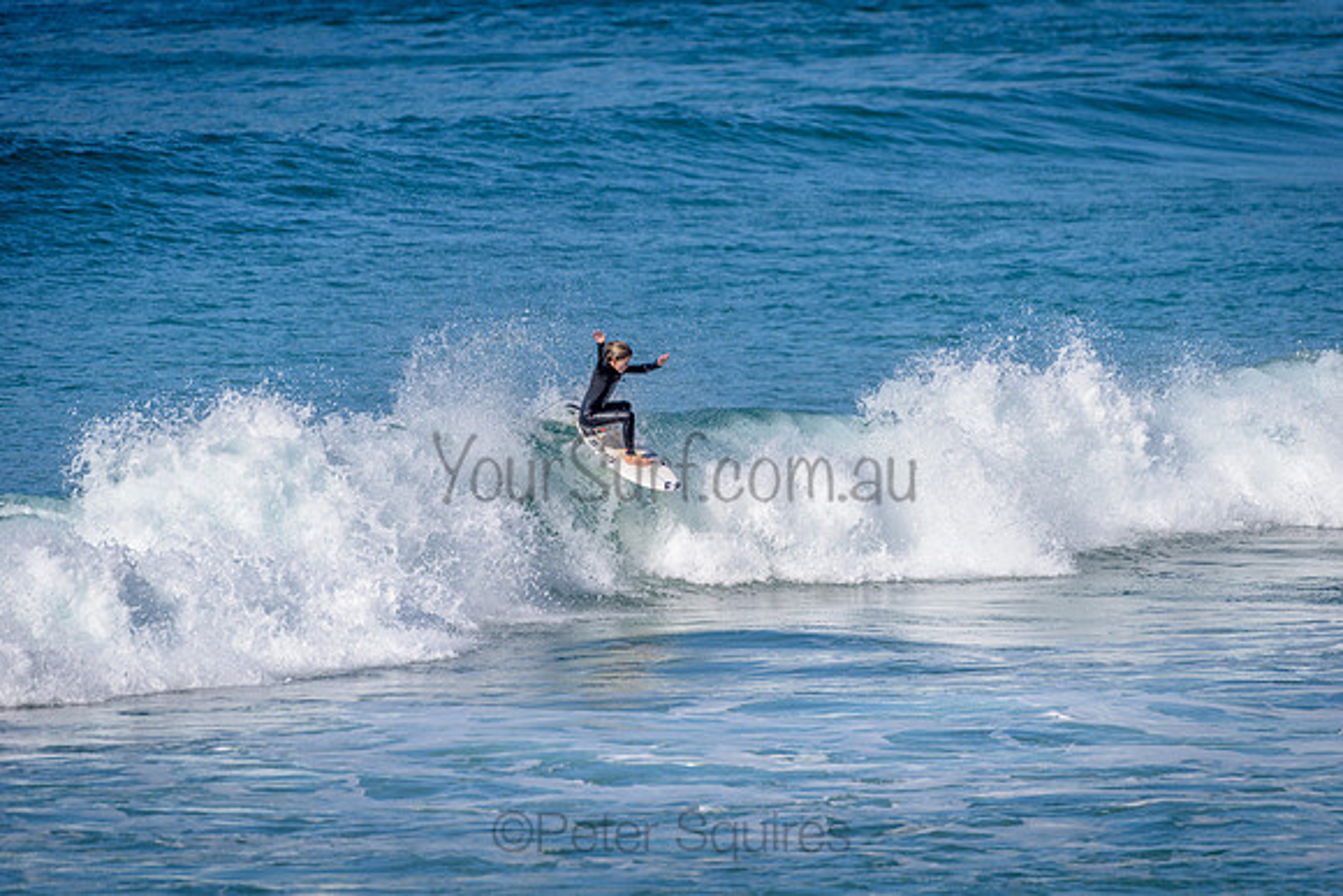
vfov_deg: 2.8
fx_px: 18656
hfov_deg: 4.1
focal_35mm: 500
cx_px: 672
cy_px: 448
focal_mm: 500
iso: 125
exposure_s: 1/2000
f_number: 5.6
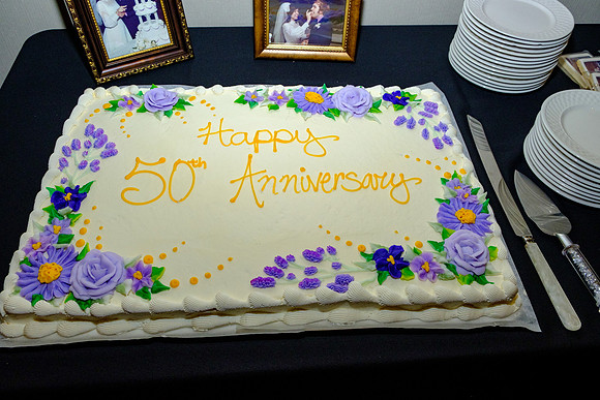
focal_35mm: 27
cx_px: 300
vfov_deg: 48.0
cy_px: 200
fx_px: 450
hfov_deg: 67.4
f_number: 5.6
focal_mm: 18
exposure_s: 1/160
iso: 1600
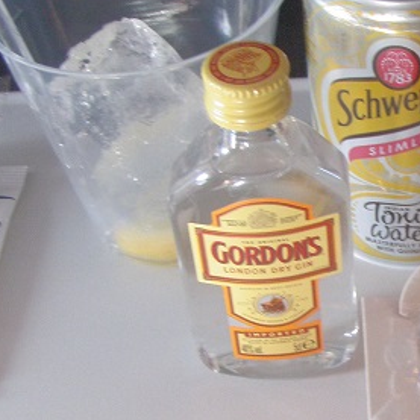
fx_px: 1332
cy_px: 284
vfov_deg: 17.9
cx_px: 476
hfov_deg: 17.3
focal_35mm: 97
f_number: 3.5
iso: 200
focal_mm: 6.7
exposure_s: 1/25
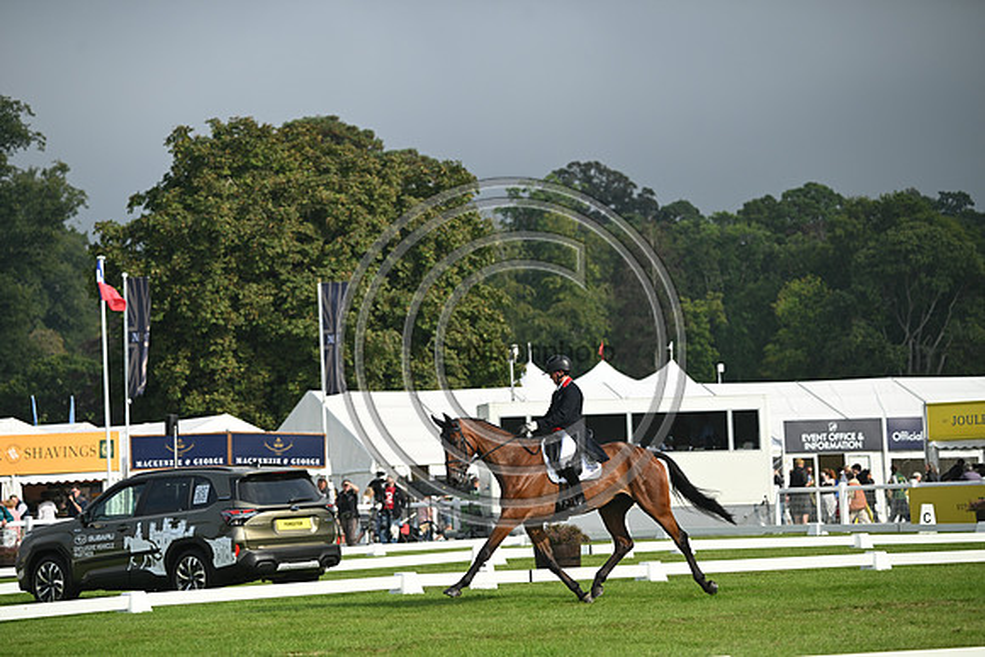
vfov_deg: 7.6
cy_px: 328
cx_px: 492
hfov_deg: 11.4
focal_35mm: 180
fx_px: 4926
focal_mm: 180
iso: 220
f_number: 4.8
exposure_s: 1/1250
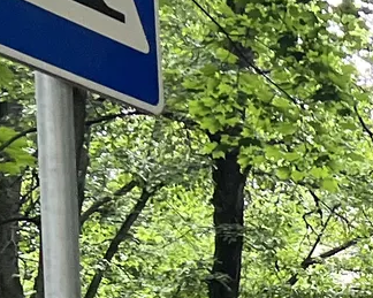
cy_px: 725
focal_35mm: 188
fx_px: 2075
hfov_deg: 9.9
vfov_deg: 7.6
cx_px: 618
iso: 100
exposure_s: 1/121
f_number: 1.5
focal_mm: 5.7
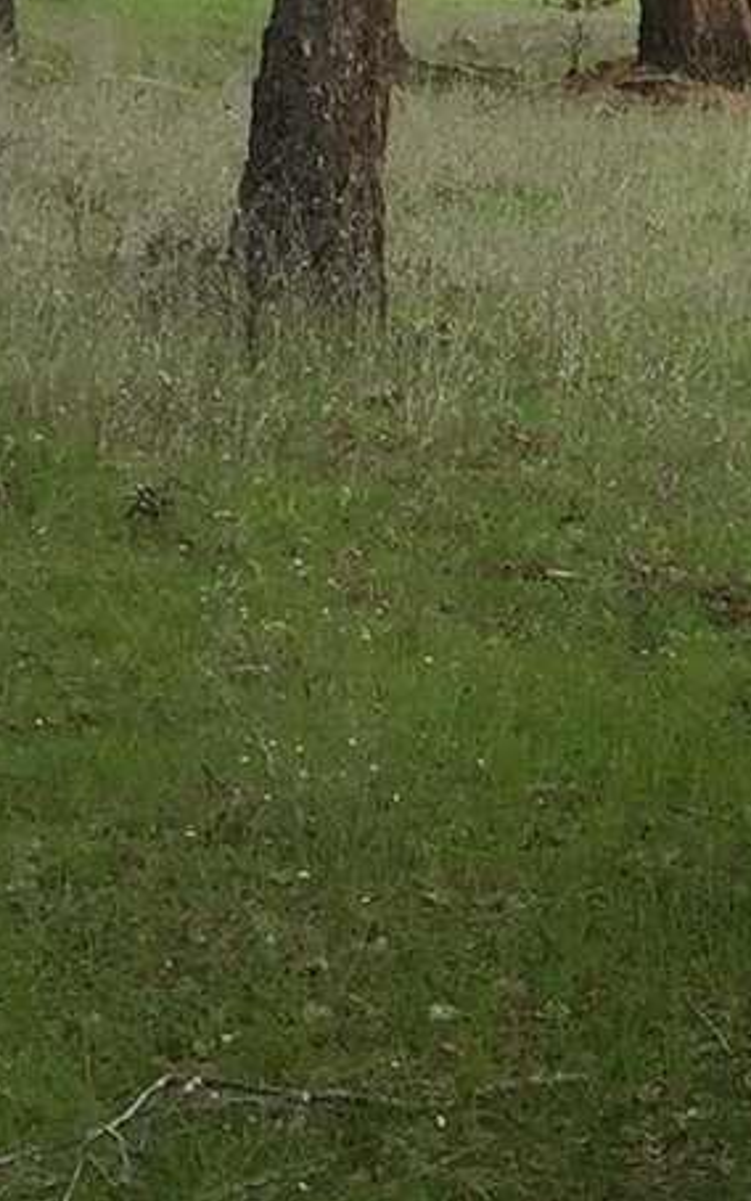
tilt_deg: -6.1
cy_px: 463
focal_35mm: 156
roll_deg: +3.6
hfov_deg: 7.9
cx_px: 1703
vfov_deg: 13.4
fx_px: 5105
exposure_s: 1/534
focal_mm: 4.15
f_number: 2.2
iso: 32
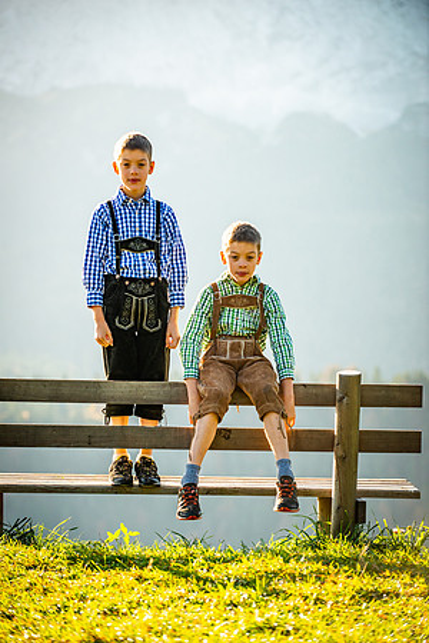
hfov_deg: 10.2
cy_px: 322
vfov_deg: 15.2
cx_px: 214
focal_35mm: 135
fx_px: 2413
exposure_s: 1/1000
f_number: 5
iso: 200
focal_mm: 135
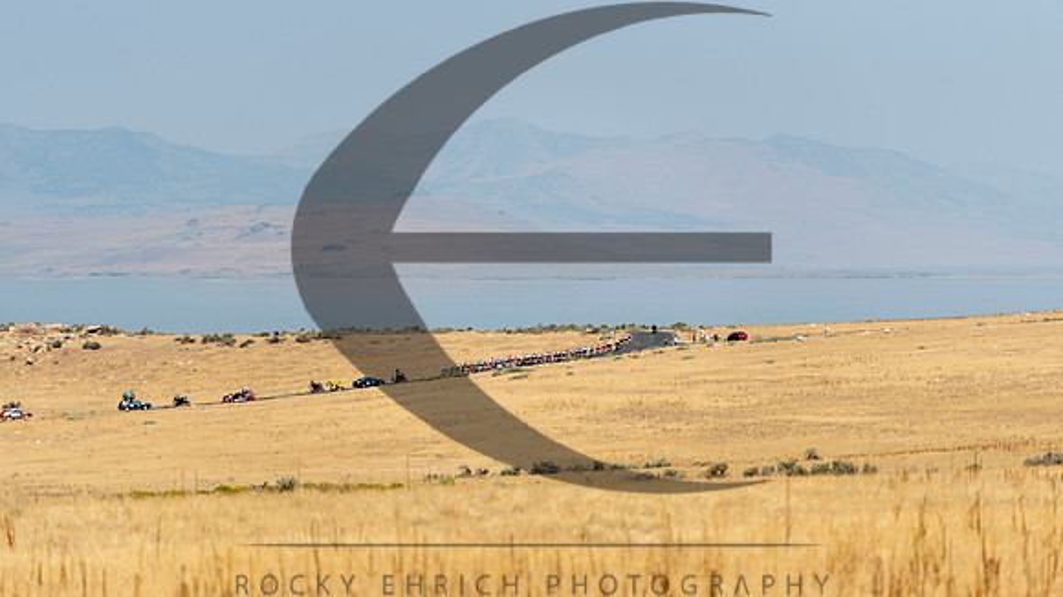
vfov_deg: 5.7
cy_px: 304
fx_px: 5981
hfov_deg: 10.2
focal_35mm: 212
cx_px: 532
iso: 100
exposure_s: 1/1250
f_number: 4
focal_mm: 200
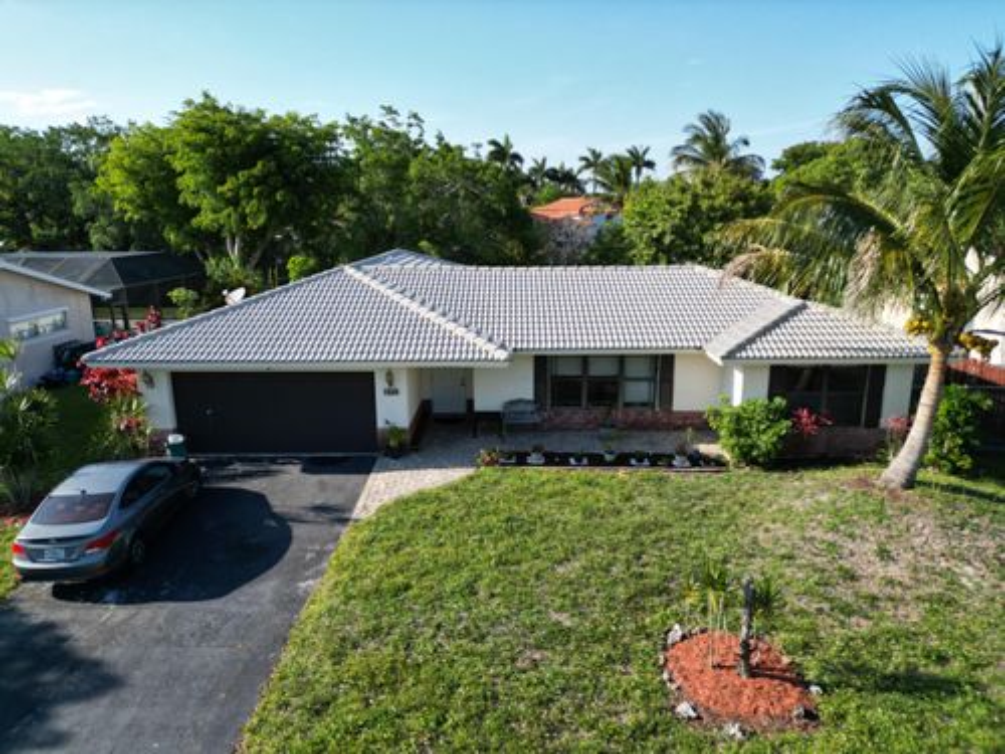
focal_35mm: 24
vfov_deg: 56.8
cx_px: 502
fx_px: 697
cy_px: 377
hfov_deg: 71.6
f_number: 1.7
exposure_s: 1/2000
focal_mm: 6.72
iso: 130
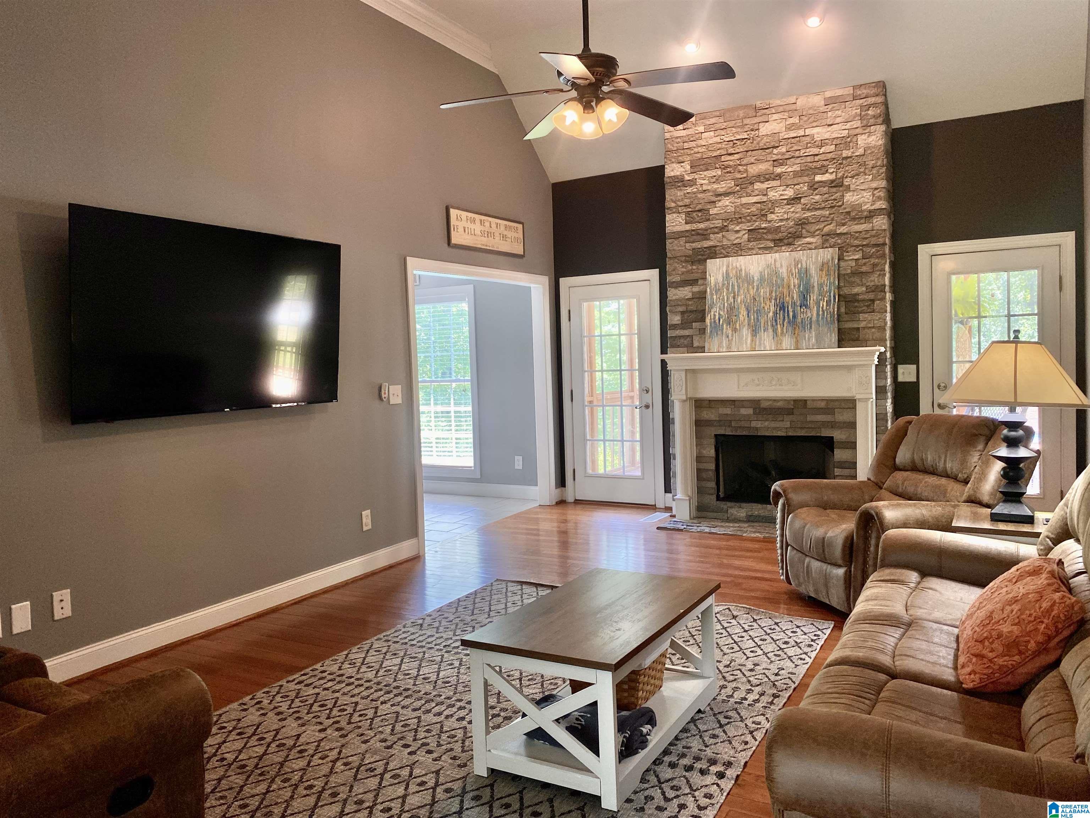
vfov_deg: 53.1
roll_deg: +1.7
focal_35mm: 26
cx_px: 545
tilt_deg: -3.4
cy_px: 409
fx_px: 819
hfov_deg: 67.3
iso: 80
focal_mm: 4.25
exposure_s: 1/60
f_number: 1.8
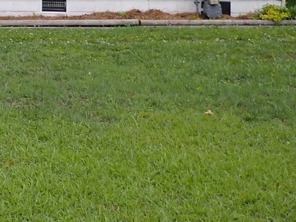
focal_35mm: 81
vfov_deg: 16.9
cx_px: -104
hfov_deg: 21.5
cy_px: -87
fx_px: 692
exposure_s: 1/1250
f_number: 2
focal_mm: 4.5
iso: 100
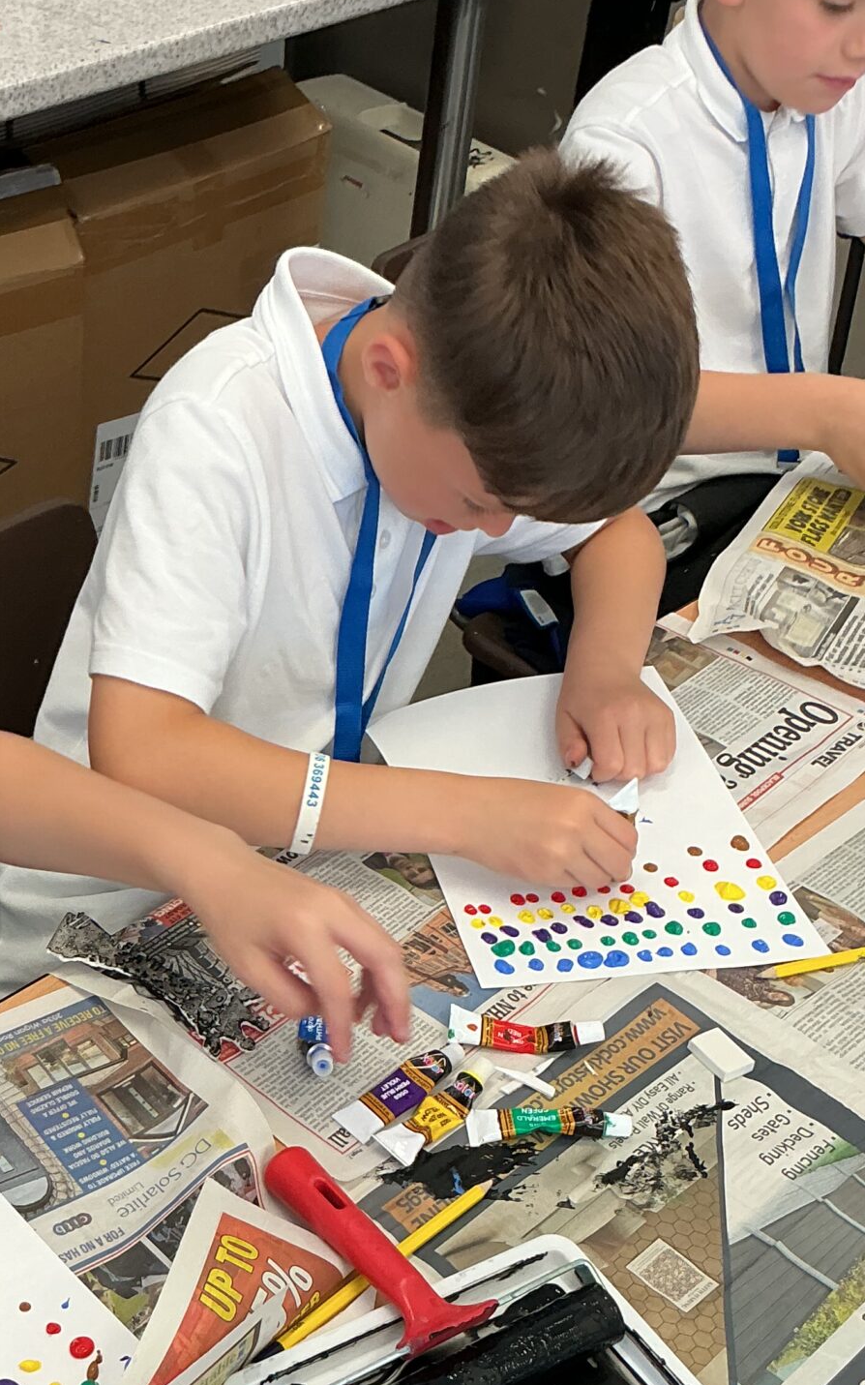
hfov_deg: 23.1
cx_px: 137
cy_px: 888
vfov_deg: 36.6
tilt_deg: -42.1
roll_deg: -1.0
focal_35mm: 55
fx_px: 2075
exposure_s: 1/50
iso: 40
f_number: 1.8
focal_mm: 3
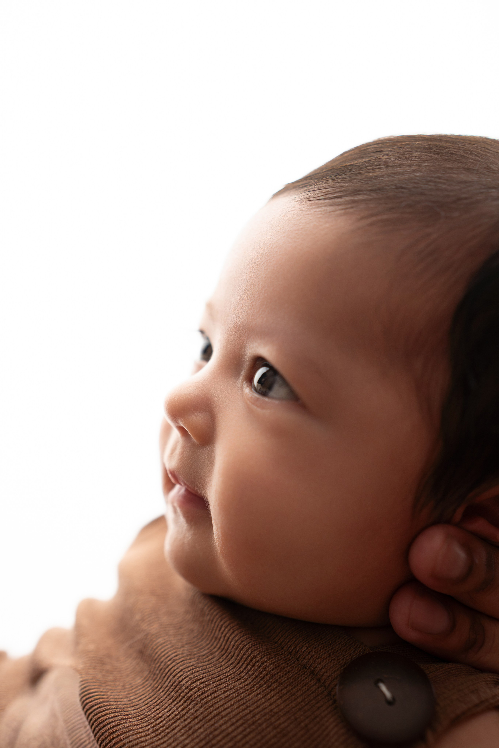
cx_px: 250
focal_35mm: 35
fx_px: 728
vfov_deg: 54.4
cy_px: 374
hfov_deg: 37.9
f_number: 2.5
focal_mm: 35
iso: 100
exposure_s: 1/160
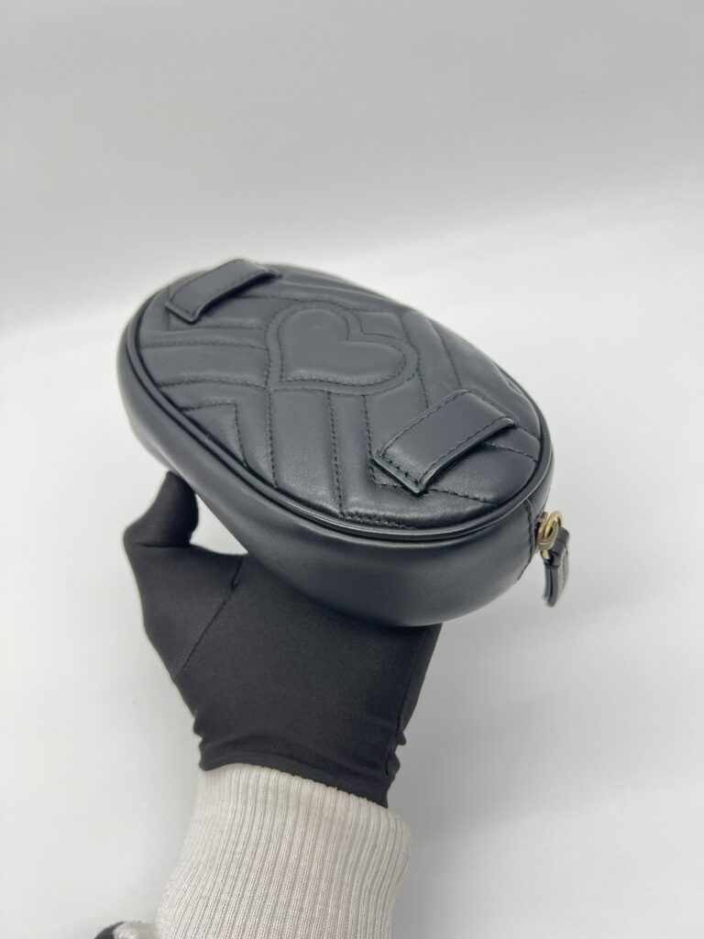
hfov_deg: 53.1
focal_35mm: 26
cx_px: 352
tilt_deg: -47.5
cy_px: 470
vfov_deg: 67.3
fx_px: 705
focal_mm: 5.7
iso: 50
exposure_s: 1/100
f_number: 1.5
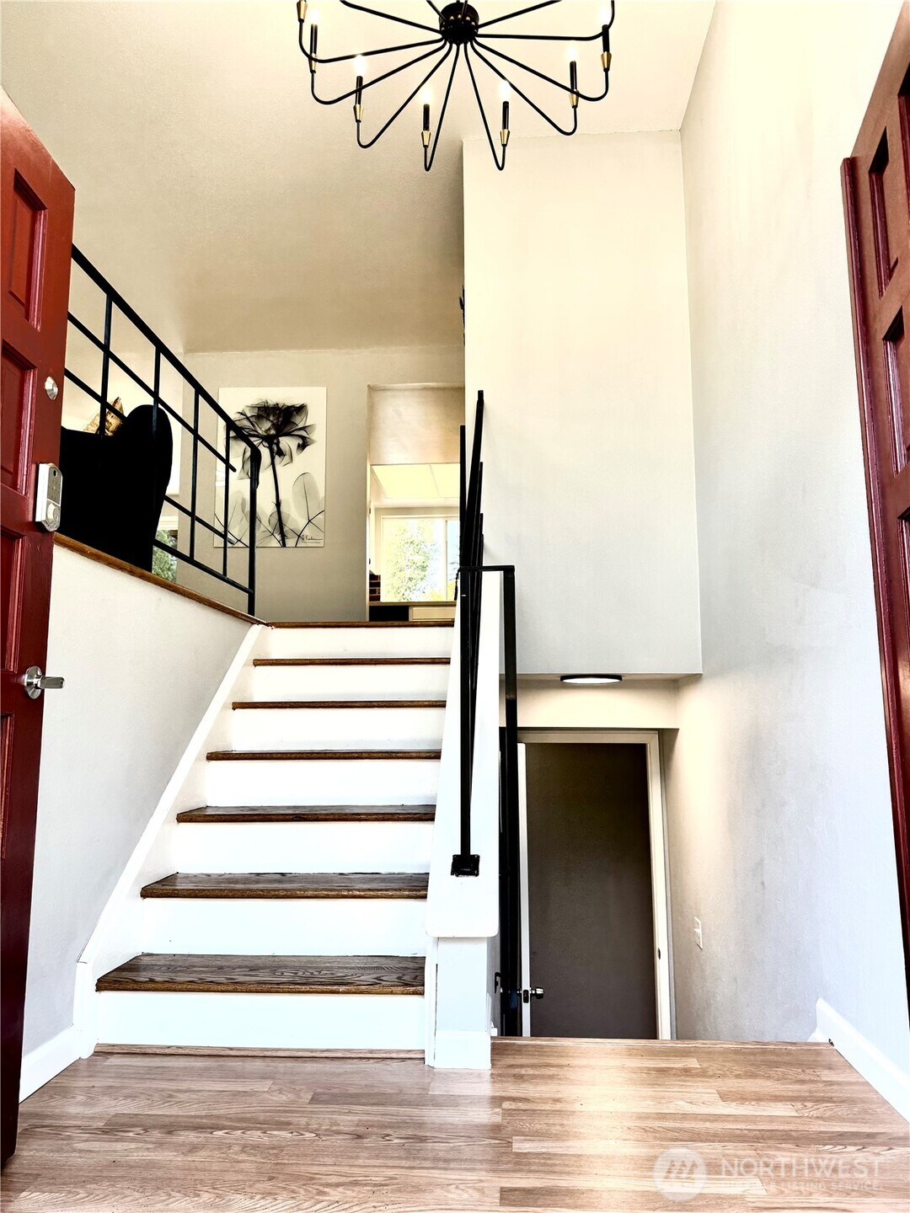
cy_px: 606
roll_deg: +0.7
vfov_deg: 71.6
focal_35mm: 24
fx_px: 841
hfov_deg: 56.8
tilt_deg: +8.9
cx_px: 455
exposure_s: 1/120
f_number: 1.78
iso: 64
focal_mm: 6.76
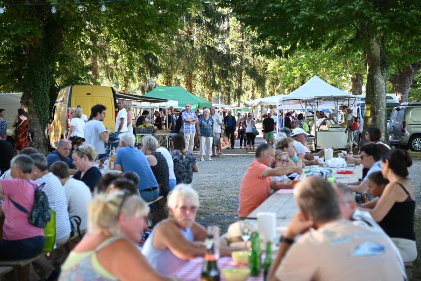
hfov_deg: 23.9
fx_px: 994
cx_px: 210
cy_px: 140
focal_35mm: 85
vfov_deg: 16.1
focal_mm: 85
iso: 500
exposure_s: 1/200
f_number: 4
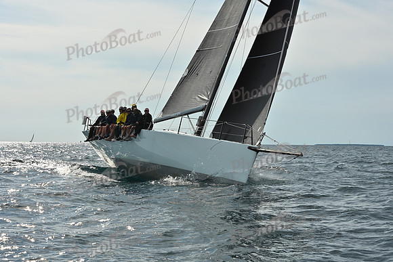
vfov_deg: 19.5
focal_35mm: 70
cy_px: 131
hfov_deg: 28.8
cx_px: 196
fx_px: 764
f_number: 13
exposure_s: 1/1000
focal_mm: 70
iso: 320
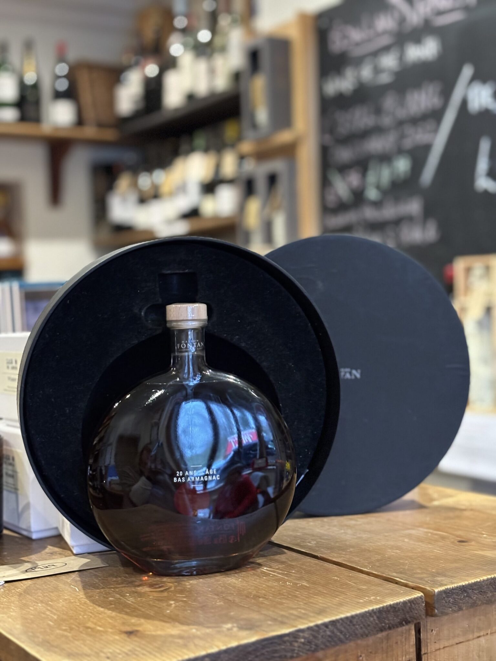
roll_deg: +1.6
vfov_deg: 36.8
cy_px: 330
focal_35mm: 52
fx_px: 993
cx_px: 248
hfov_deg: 28.0
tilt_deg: -2.1
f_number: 1.6
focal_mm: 5.96
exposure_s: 1/20
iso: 400
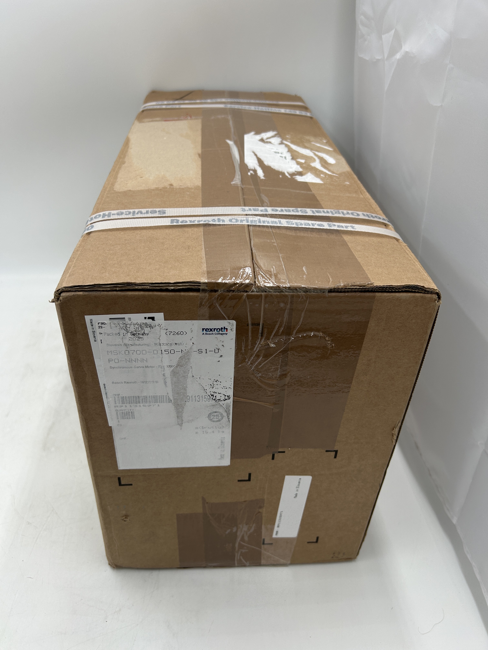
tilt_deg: -34.8
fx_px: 489
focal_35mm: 26
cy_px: 325
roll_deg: -2.6
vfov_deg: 67.3
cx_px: 244
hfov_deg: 53.1
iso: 50
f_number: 1.5
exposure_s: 1/387
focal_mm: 5.7
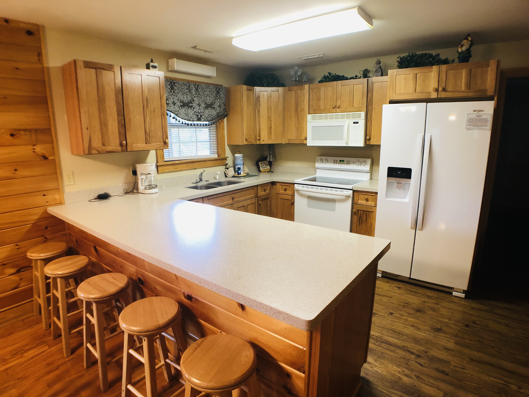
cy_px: 198
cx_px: 264
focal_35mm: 28
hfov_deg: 63.4
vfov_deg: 49.7
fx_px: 428
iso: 50
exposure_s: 1/15
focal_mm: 3.99
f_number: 1.8
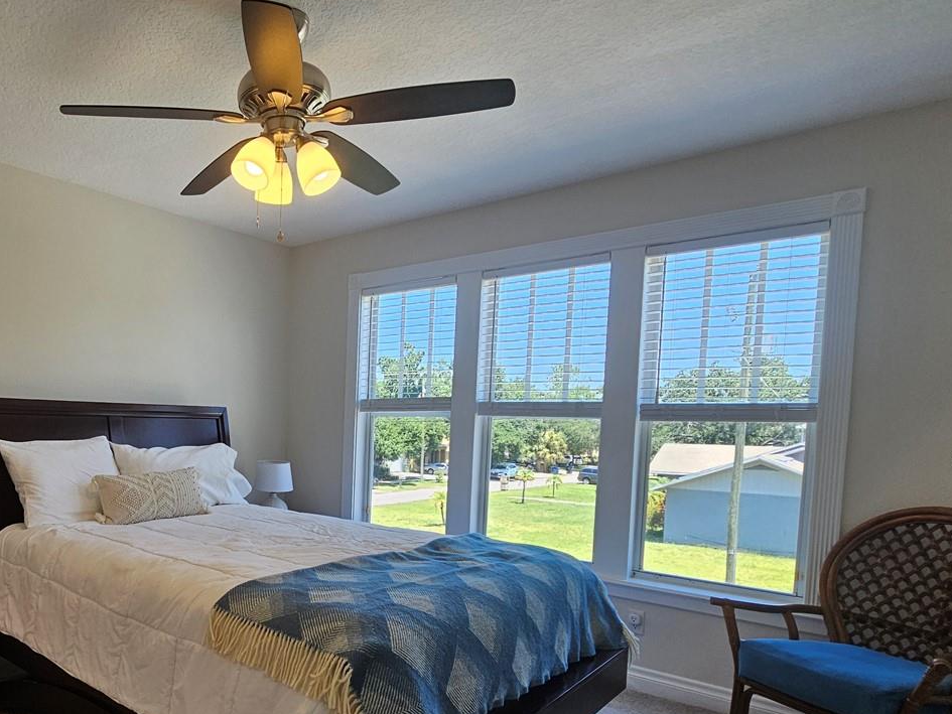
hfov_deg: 71.3
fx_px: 605
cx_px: 241
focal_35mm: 22
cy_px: 459
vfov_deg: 60.0
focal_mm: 2.2
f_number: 2.2
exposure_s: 1/120
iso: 50
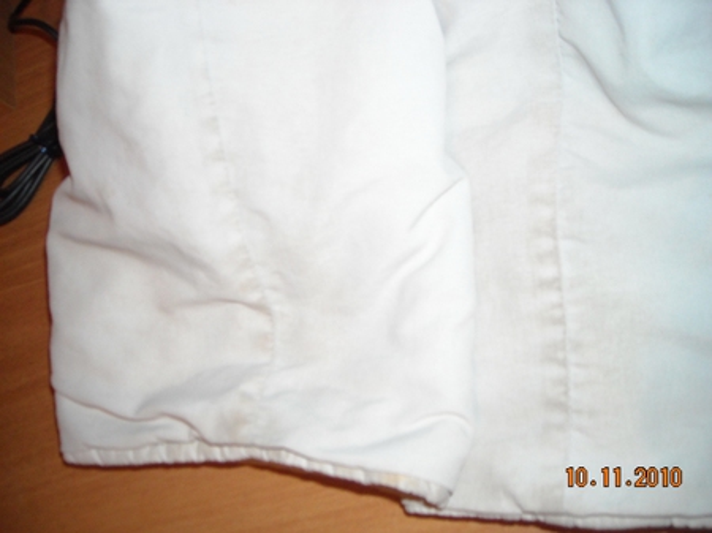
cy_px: 266
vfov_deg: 40.7
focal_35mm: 35
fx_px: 720
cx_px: 356
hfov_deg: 52.7
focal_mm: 5.7
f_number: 2.8
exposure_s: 1/60
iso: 200
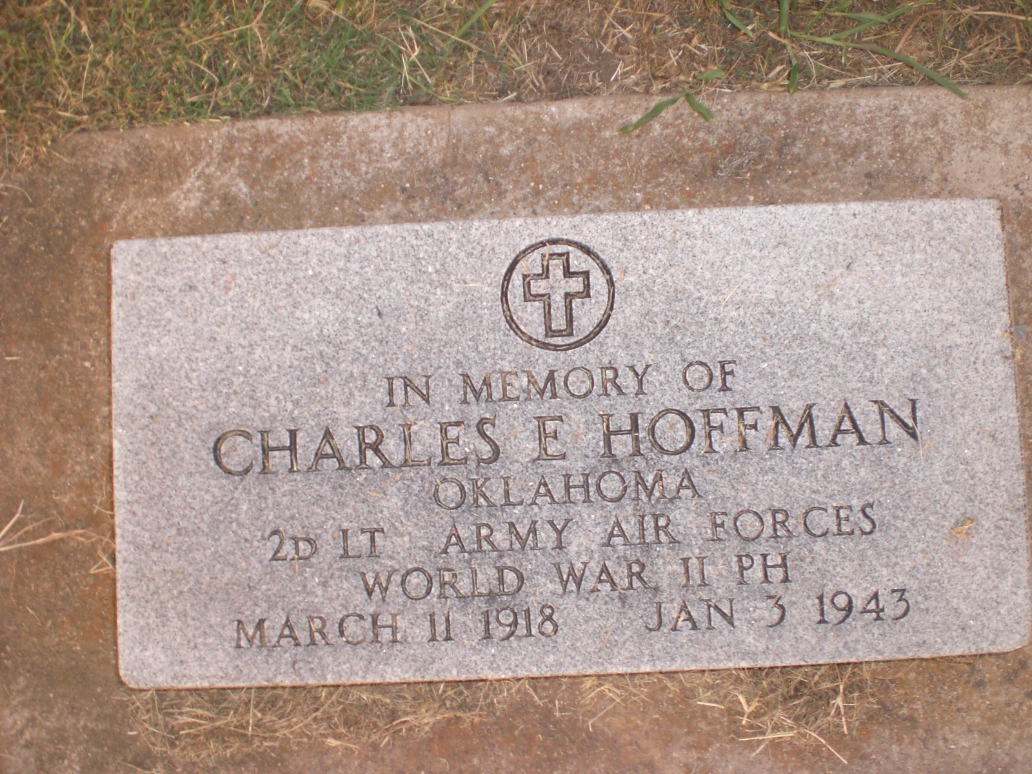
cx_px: 516
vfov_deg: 37.7
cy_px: 387
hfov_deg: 49.0
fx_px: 1133
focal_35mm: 38
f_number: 3.1
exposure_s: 1/60
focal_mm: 6.3
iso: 200
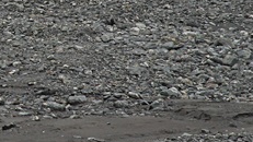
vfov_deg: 1.7
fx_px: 4937
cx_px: -41
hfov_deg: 2.9
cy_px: -43
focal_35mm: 736
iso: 400
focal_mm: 135
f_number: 5.6
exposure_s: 1/800
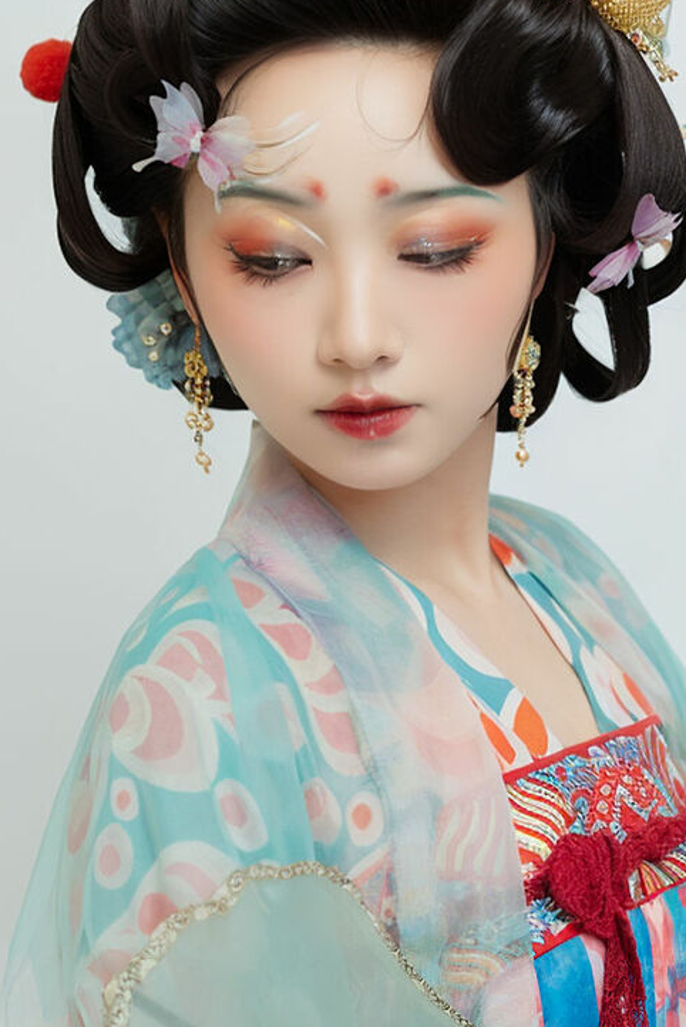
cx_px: 389
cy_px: 487
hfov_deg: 12.6
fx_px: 3112
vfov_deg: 18.7
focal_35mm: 109
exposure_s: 1/125
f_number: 2.8
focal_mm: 50
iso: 100
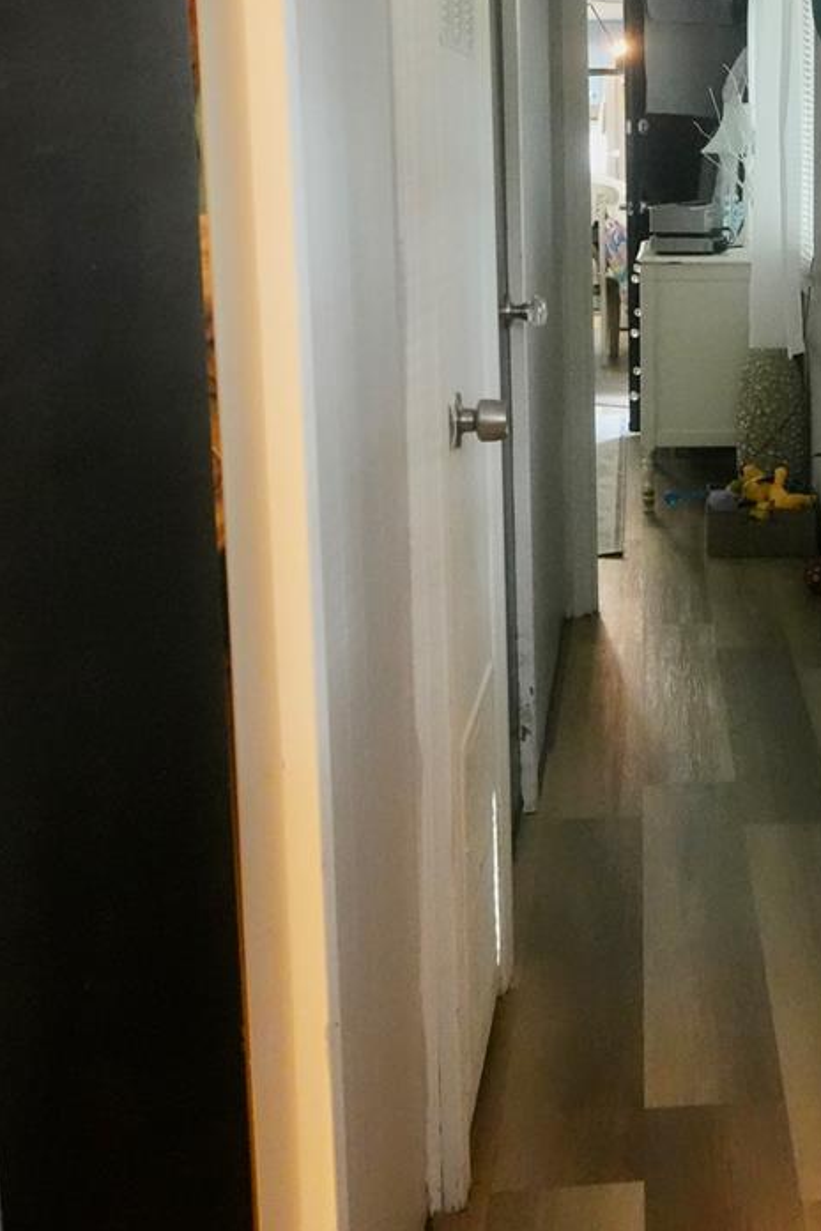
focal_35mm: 53
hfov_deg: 24.2
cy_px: 414
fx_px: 1813
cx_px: 846
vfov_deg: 37.1
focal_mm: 16
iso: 3200
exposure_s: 1/160
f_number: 3.5
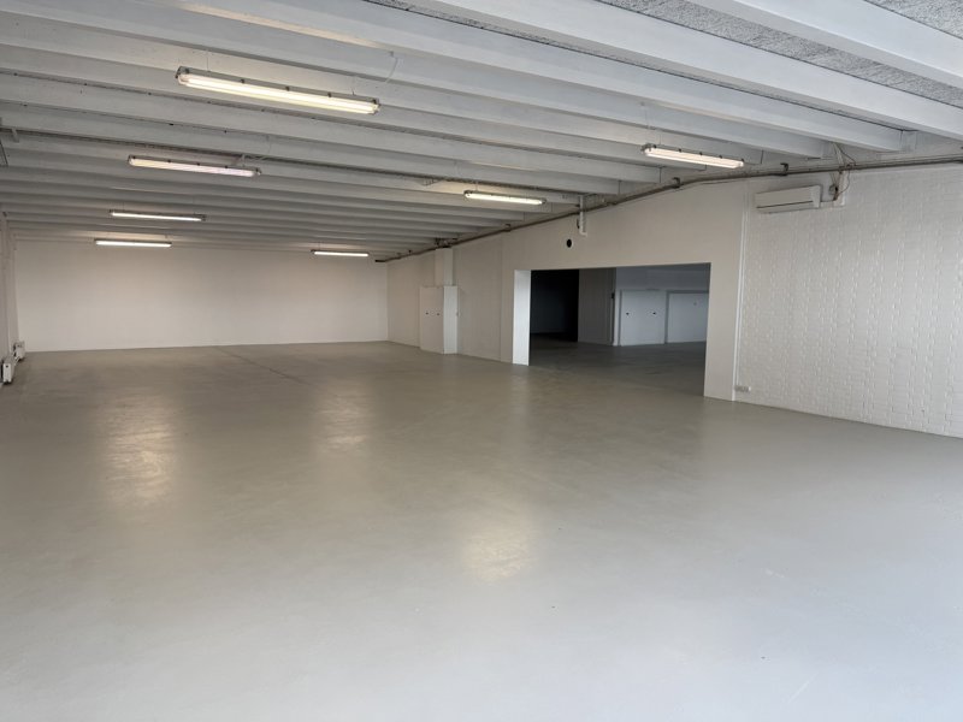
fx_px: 668
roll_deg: -0.3
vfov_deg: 56.8
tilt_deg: -6.3
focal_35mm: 24
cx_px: 482
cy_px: 361
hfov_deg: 71.6
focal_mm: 6.76
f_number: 1.78
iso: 100
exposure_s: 1/100
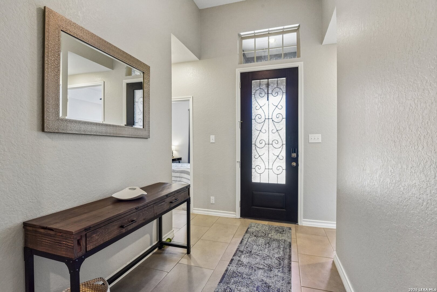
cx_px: 218
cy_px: 146
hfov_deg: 90.0
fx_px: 218
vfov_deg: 67.4
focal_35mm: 18
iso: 2800
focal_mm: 18
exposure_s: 1/20
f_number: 8
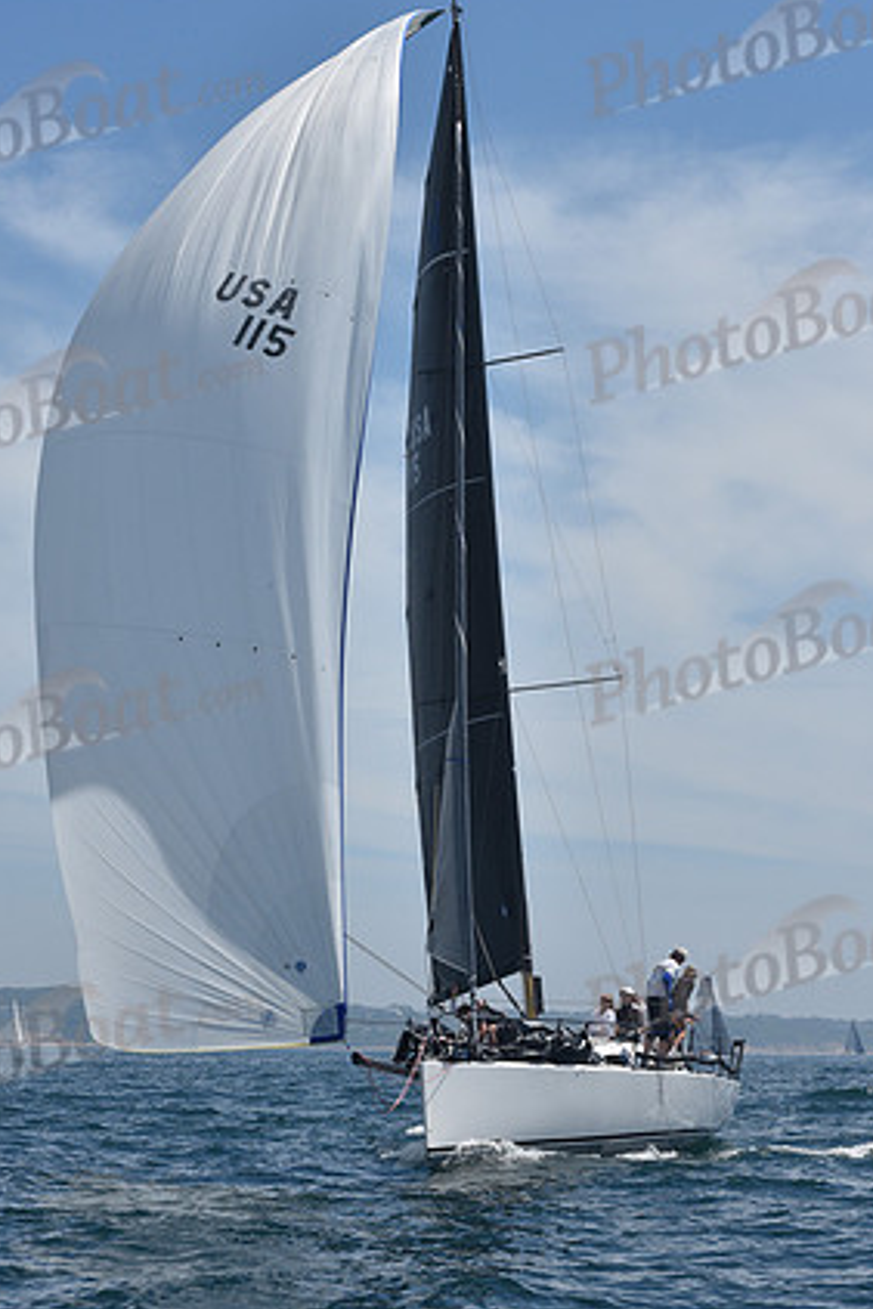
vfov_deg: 21.2
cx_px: 426
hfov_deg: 14.3
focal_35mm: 96
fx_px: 3492
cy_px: 529
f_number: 11
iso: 250
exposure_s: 1/800
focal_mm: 70
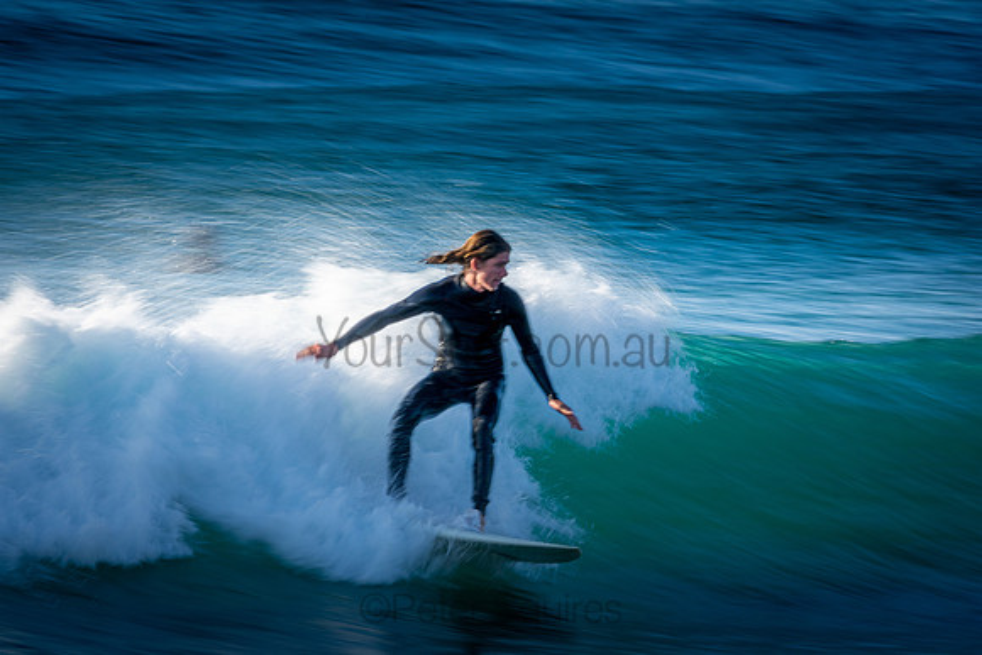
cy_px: 328
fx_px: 20462
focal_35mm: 750
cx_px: 491
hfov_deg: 2.7
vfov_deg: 1.8
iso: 100
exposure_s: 1/30
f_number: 18
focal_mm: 500
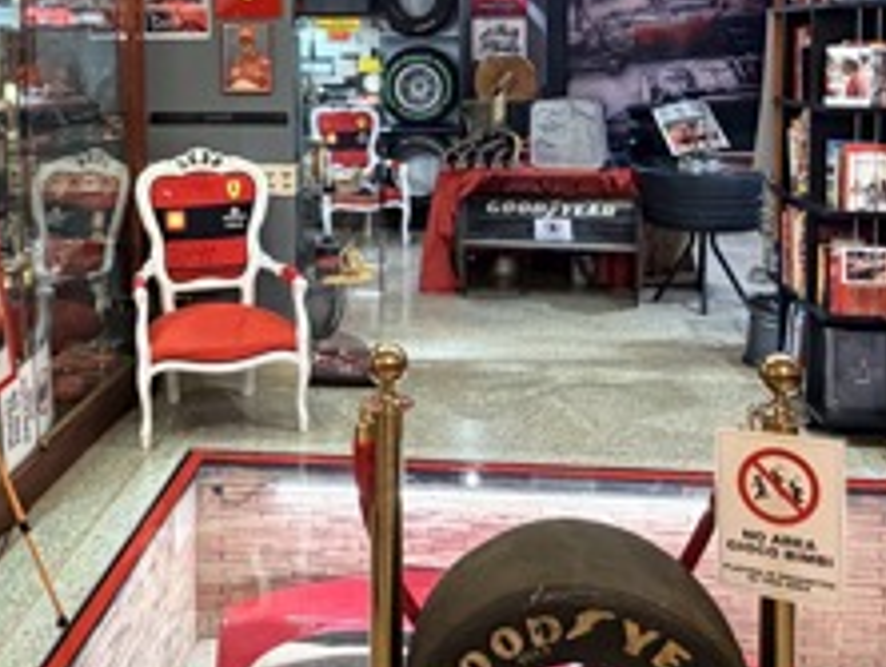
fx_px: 1076
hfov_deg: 44.5
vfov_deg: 32.9
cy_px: 88
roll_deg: +0.1
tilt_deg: -3.3
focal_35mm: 42
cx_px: 347
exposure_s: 1/50
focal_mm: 2.22
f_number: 2.2
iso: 400
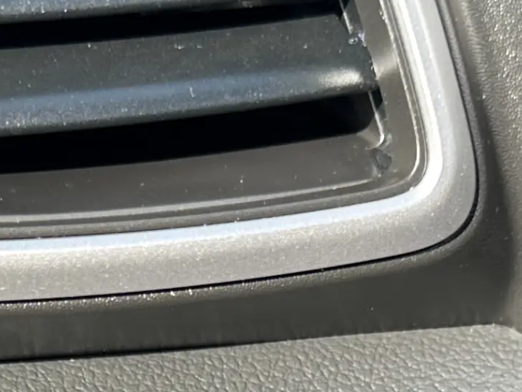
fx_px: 1930
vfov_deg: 11.0
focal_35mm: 128
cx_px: 182
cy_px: 638
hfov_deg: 15.4
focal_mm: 6.86
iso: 64
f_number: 1.78
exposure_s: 1/121
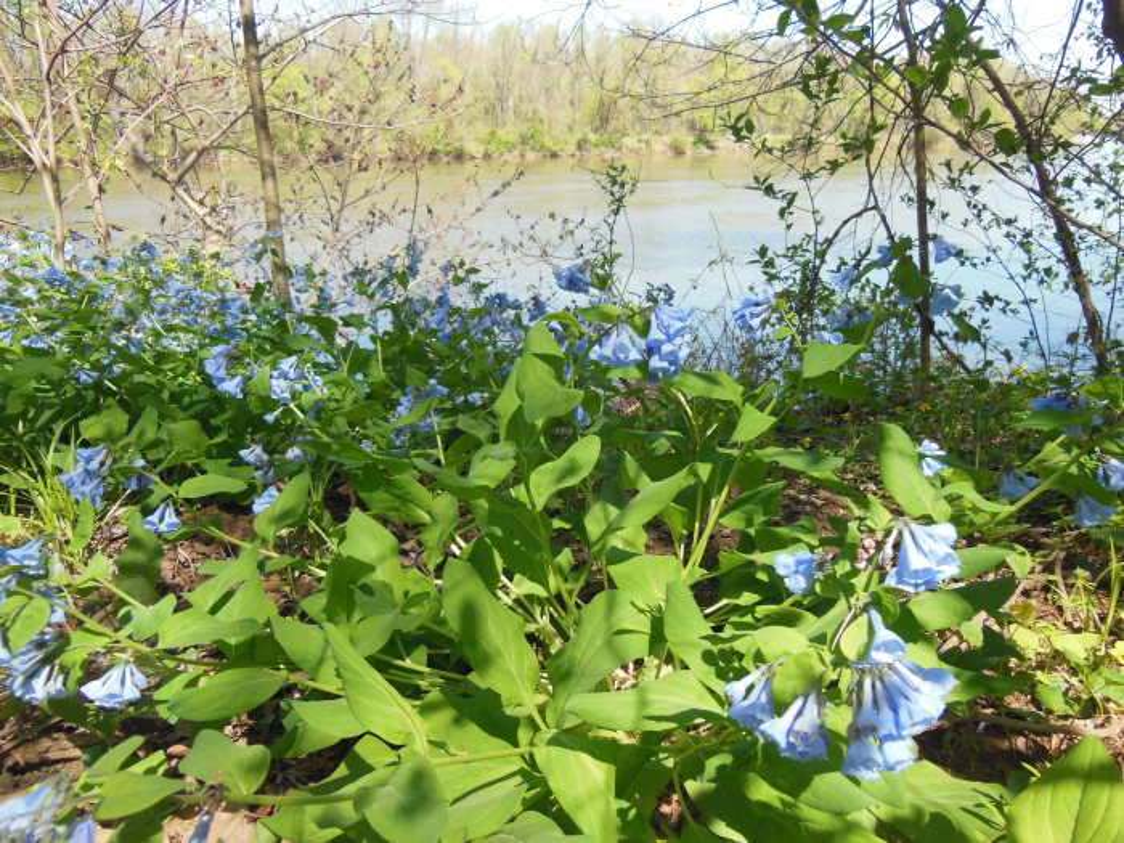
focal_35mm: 25
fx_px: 812
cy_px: 422
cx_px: 562
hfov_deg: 69.4
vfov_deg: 54.9
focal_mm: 4.5
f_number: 3.5
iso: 125
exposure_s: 1/320
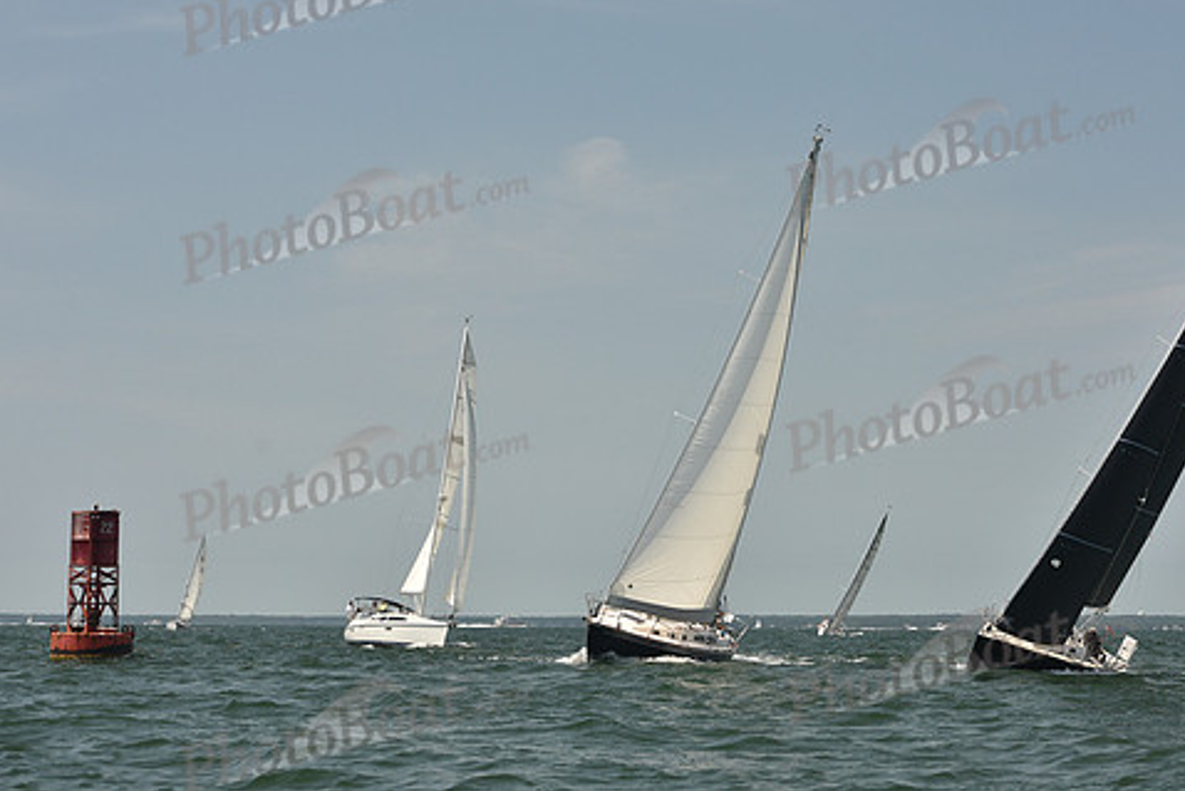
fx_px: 2799
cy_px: 314
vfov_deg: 16.1
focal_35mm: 85
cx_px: 659
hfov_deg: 23.9
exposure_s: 1/1000
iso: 320
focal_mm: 70
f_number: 7.1
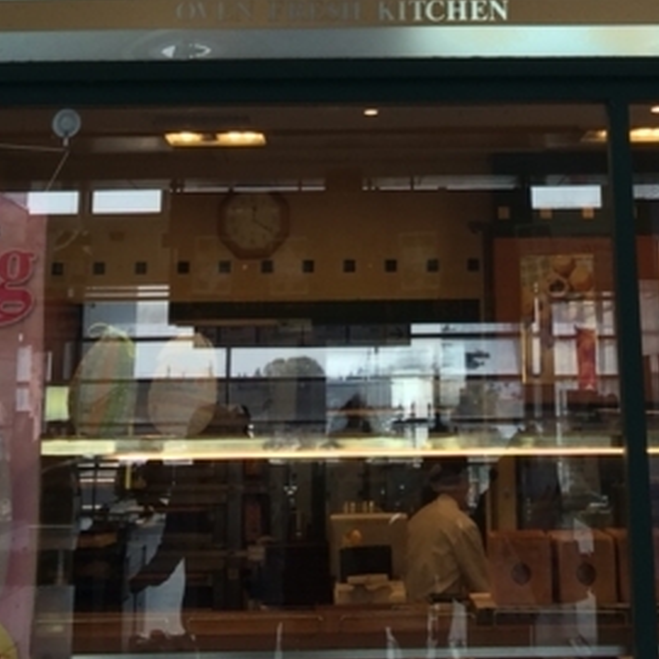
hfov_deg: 17.9
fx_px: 2089
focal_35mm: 97
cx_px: 372
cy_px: -545
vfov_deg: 15.3
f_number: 2.2
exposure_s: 1/183
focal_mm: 4.15
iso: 32
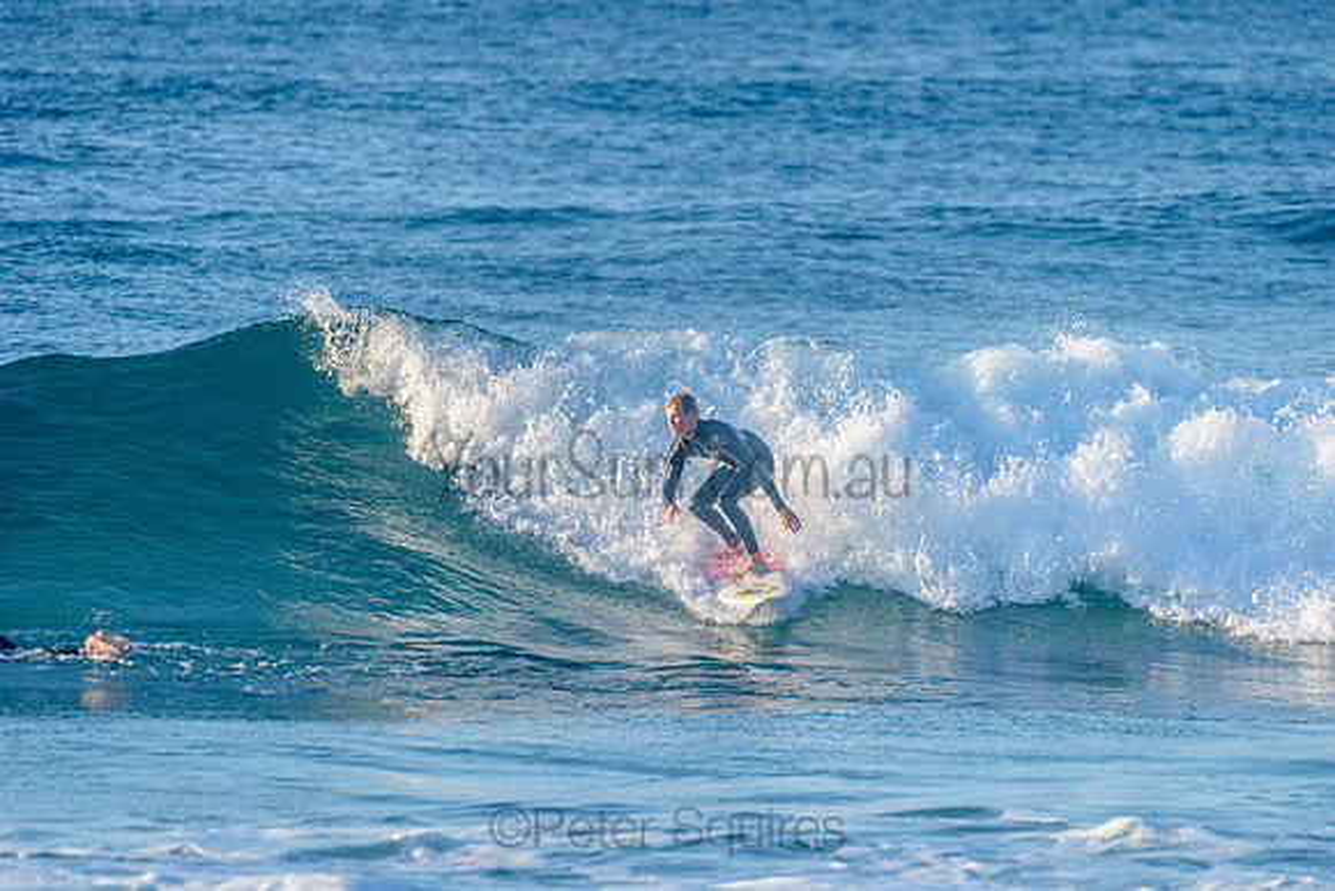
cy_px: 446
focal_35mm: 500
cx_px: 668
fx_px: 18545
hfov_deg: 4.1
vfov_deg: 2.8
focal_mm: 500
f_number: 5.6
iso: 640
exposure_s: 1/2000
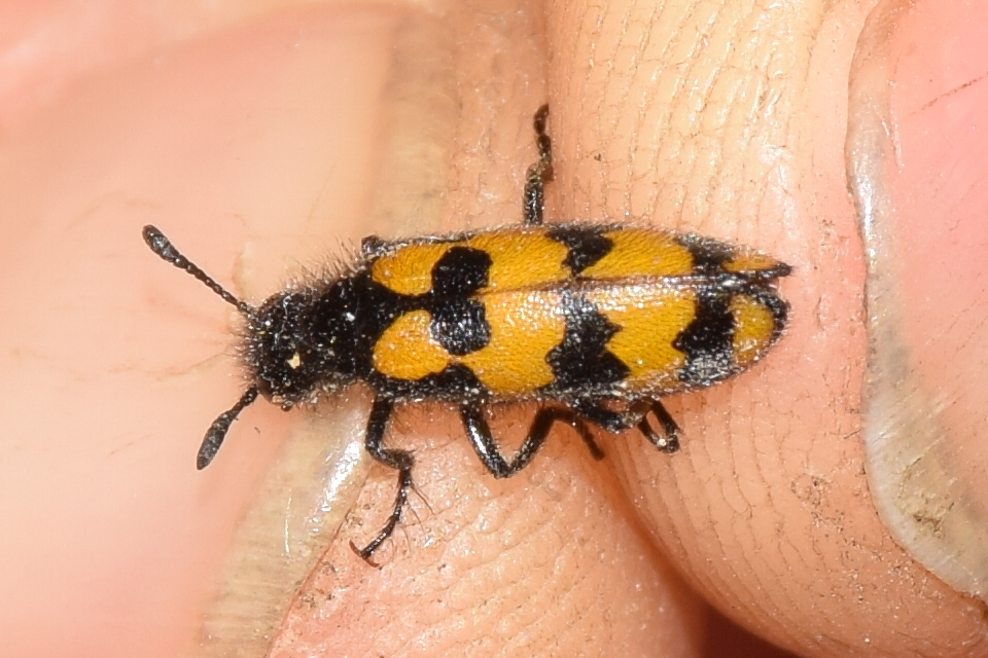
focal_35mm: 210
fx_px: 5763
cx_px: 494
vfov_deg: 6.5
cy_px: 329
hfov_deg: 9.8
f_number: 13
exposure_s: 1/160
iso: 100
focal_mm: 140
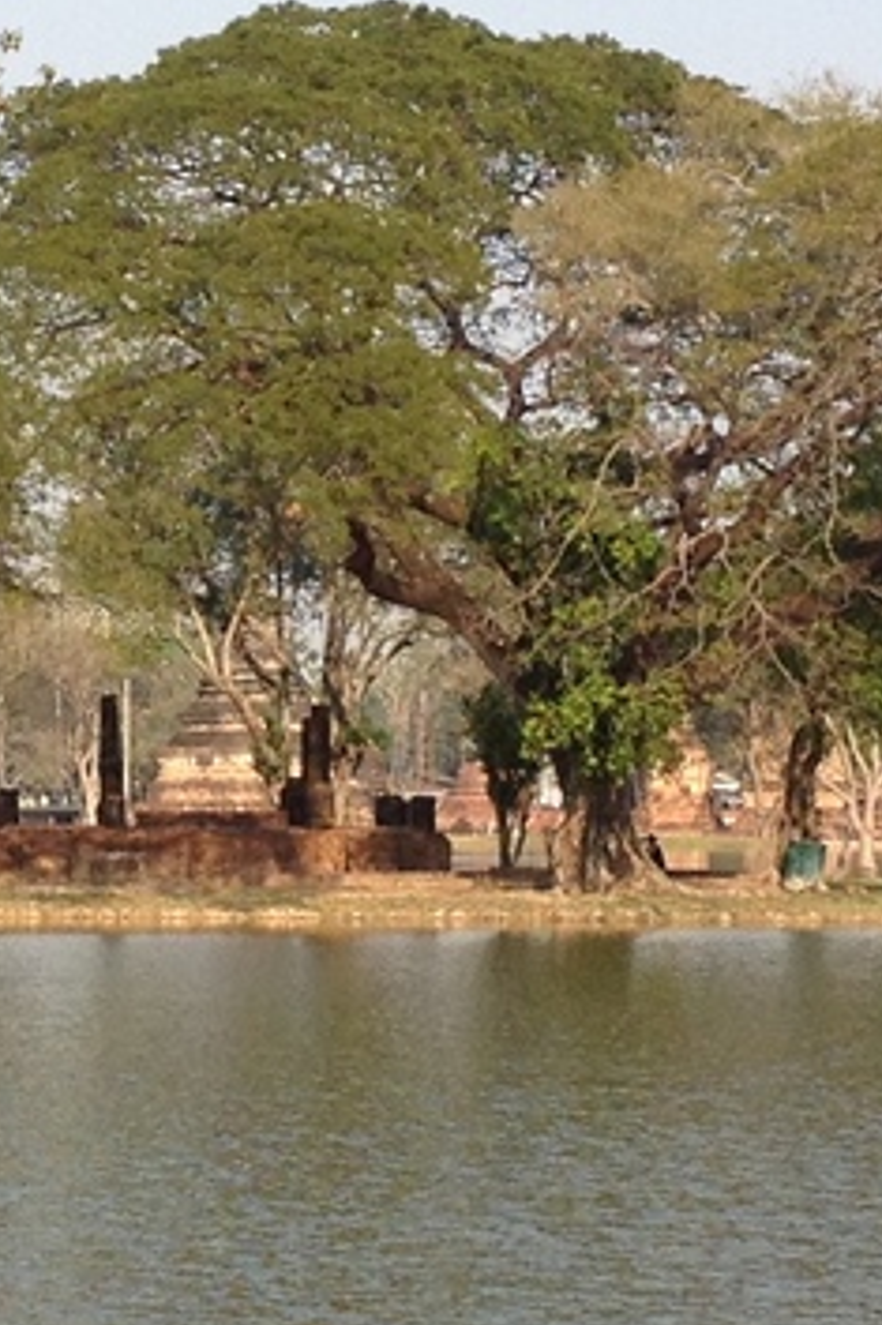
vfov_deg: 12.5
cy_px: 563
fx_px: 6069
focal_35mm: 165
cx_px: 105
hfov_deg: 8.3
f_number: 2.4
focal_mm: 4.28
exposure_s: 1/968
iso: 50
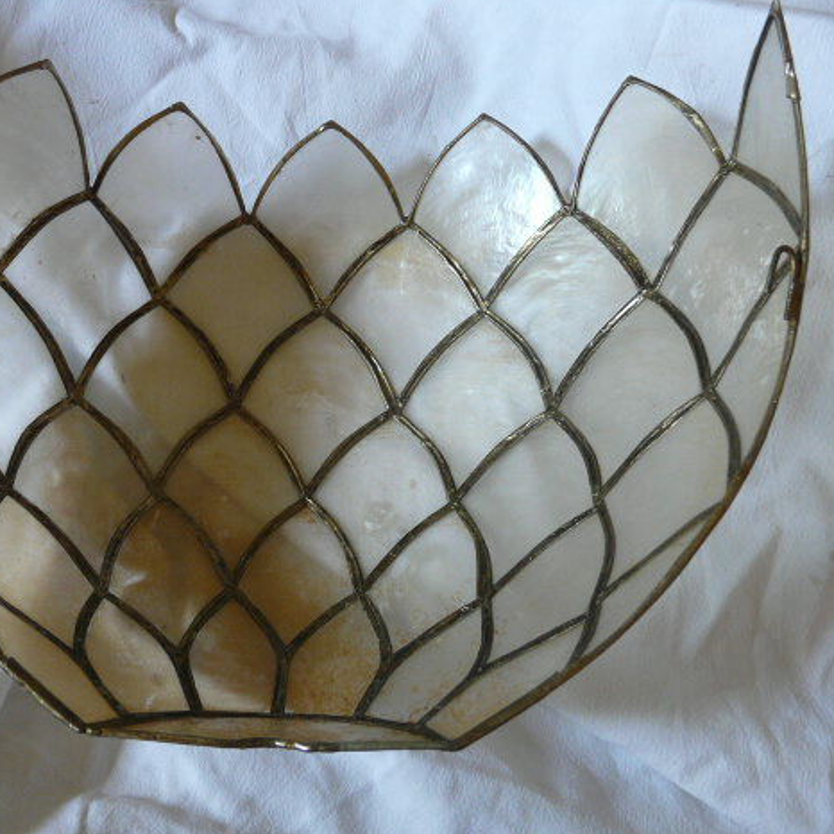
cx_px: 310
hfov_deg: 48.0
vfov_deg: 48.4
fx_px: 927
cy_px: 410
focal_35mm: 34
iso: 200
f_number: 2.8
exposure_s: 1/30
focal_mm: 4.6
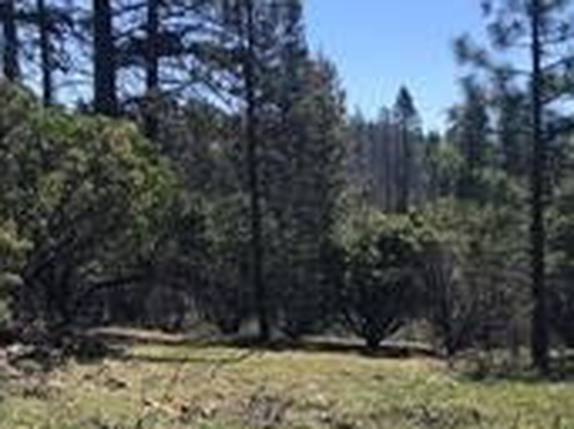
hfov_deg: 33.0
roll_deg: +2.3
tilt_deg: -7.2
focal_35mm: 56
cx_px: 488
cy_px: 318
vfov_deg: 25.8
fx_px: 928
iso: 20
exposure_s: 1/1200
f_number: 1.8
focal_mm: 3.99
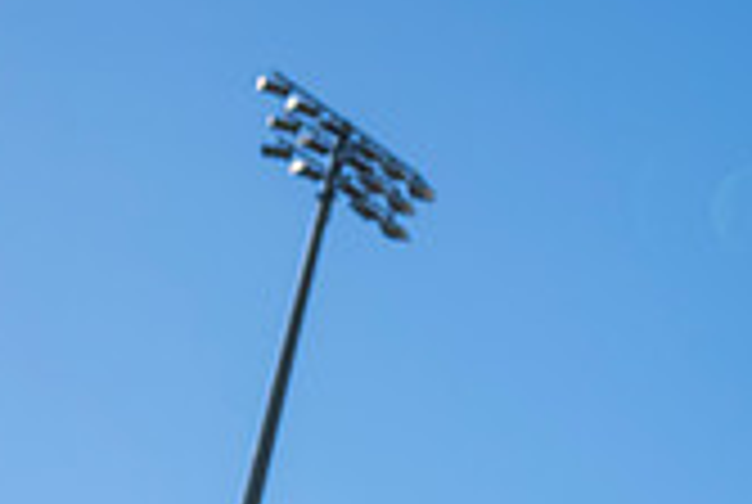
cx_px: 1238
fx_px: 2176
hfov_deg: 17.0
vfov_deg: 13.2
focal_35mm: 104
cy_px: 295
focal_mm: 30
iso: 250
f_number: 4
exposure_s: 1/2000
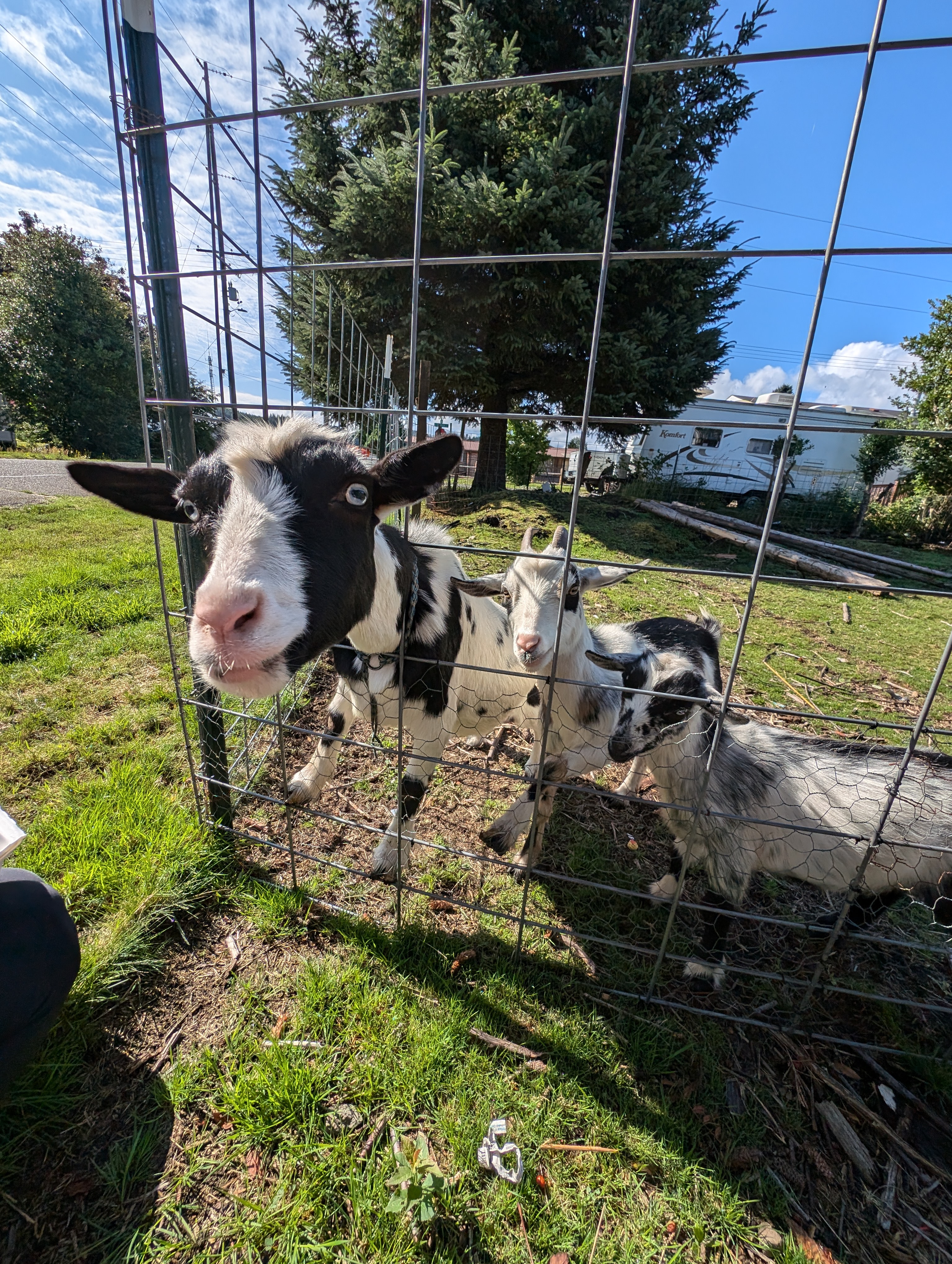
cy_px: 632
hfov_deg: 94.6
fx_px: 439
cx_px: 476
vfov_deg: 110.5
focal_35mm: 12
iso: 37
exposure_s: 1/2119
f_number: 1.95
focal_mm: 2.23
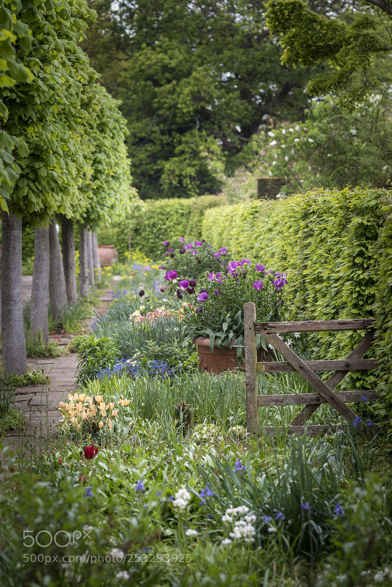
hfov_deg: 13.1
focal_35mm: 105
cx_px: 196
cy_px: 294
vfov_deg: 19.4
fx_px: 1713
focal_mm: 105
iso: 500
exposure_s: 1/320
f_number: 4.5
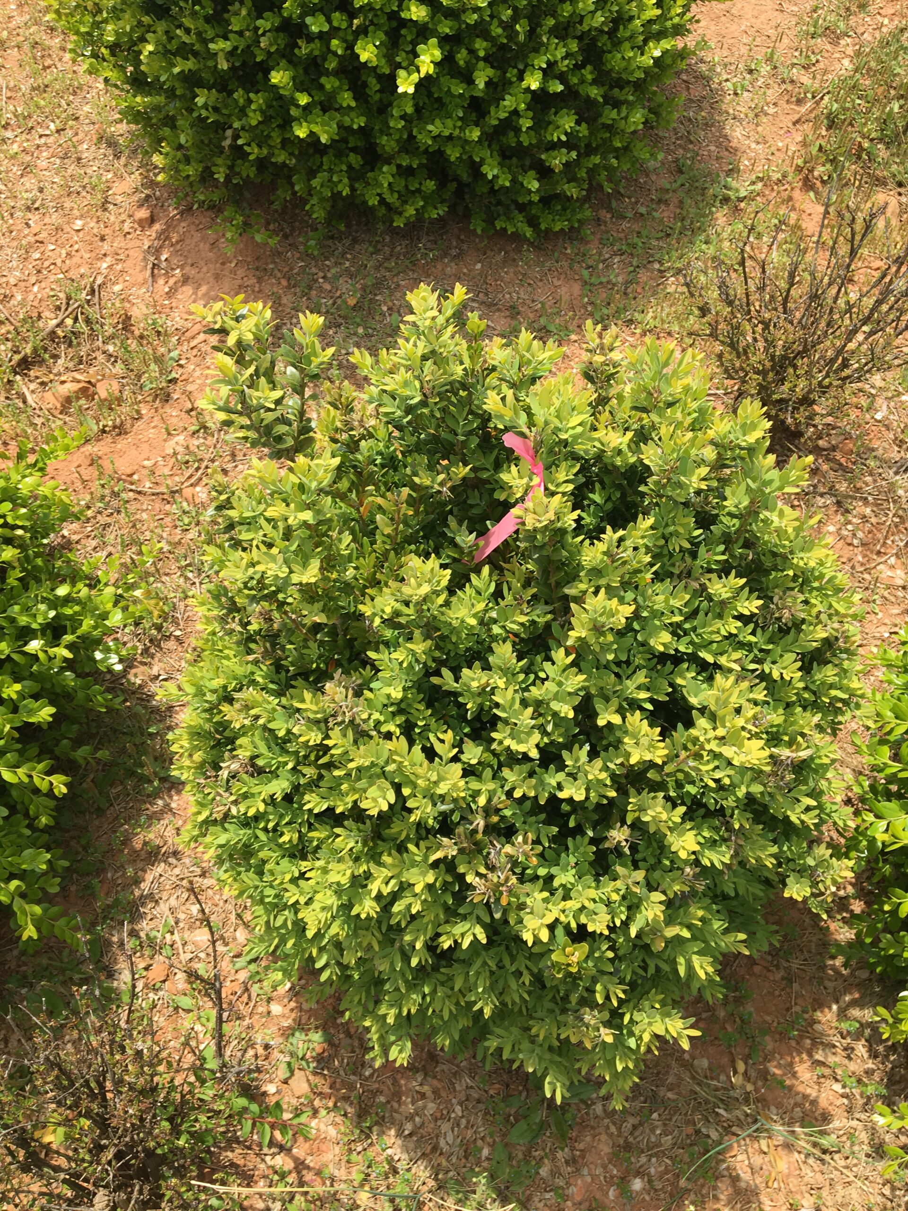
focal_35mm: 29
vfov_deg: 61.7
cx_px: 454
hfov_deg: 48.2
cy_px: 606
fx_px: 1014
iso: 25
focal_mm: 4.15
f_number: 2.2
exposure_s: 1/884
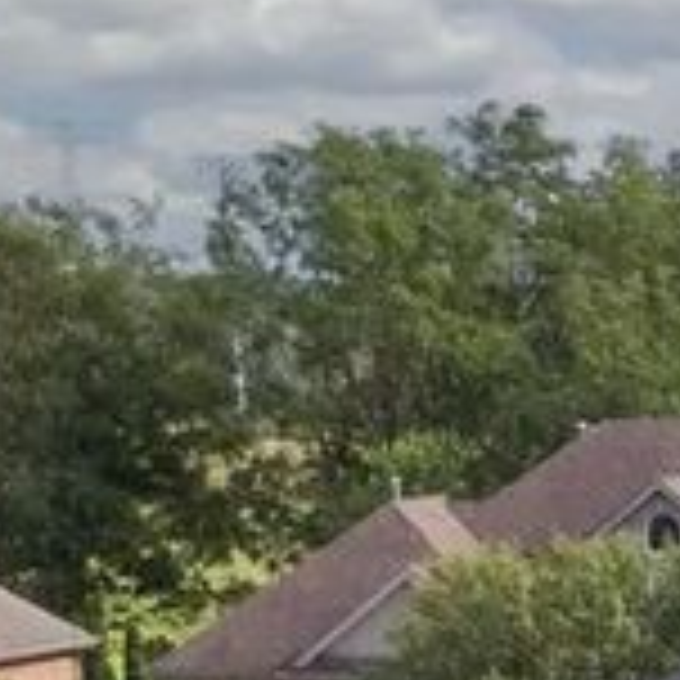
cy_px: 1495
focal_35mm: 180
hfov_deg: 8.8
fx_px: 4000
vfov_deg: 9.0
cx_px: 1666
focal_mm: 5.22
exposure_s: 1/800
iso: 400
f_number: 5.5
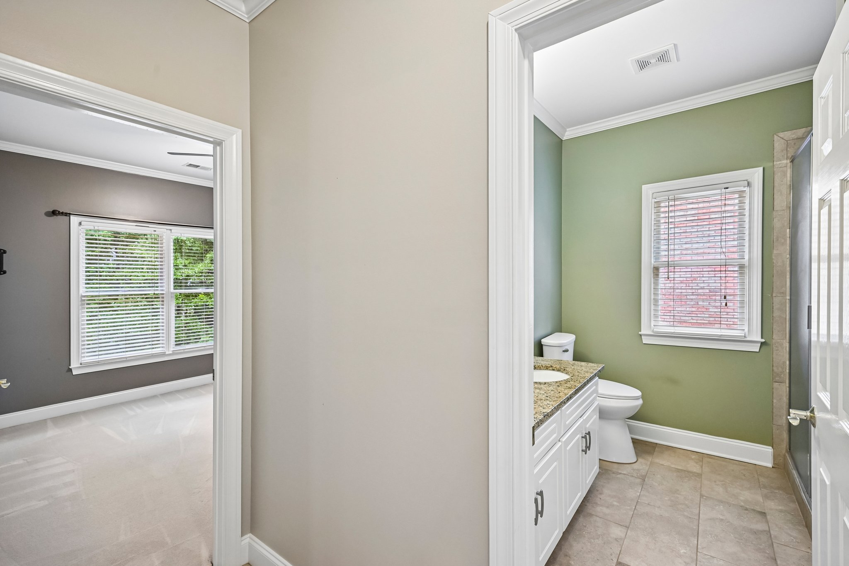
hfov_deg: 96.7
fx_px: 377
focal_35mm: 16
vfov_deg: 73.7
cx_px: 424
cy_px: 283
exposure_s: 1/15
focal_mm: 16
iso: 640
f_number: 8
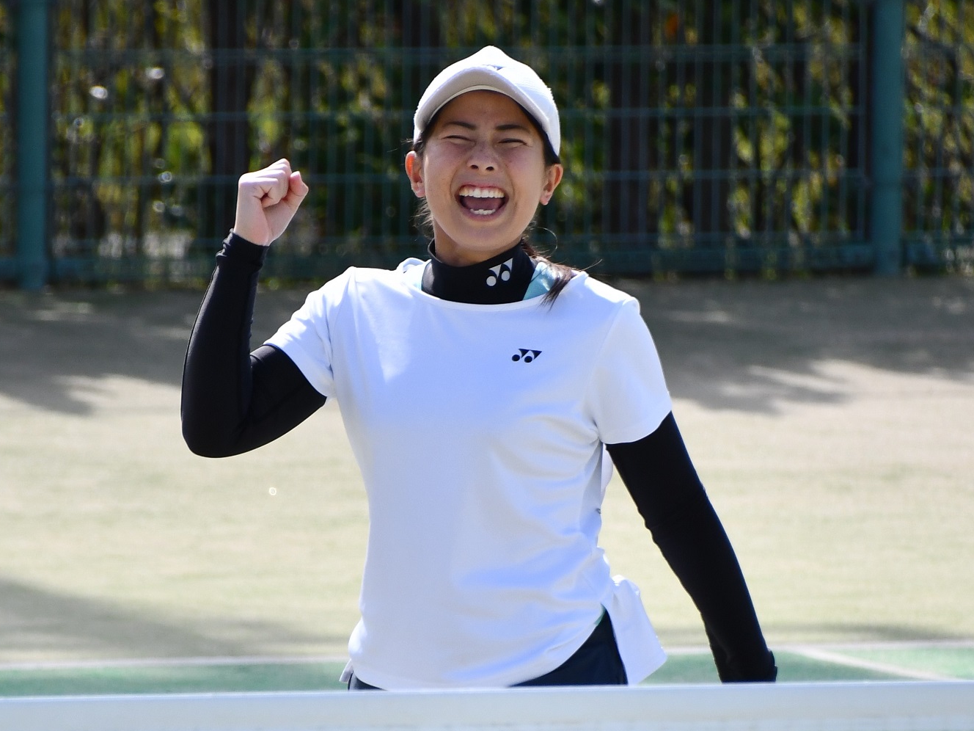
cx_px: 469
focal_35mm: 391
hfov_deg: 5.1
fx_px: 11002
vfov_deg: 3.8
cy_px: 366
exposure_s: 1/2500
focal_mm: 240
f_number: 6.3
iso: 640
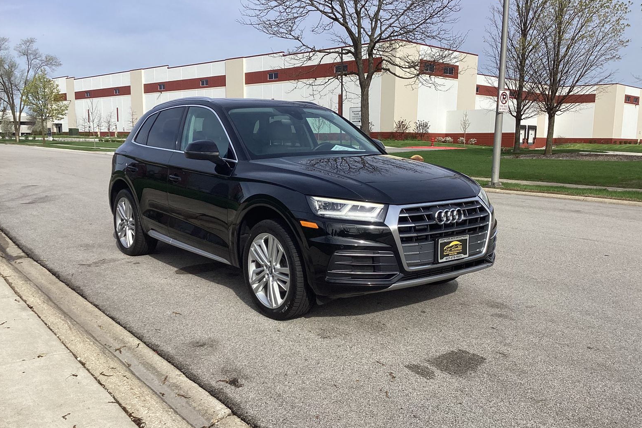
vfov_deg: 39.9
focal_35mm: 33
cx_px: 326
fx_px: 588
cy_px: 236
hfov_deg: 57.2
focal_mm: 3.3
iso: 25
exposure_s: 1/1456
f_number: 2.4
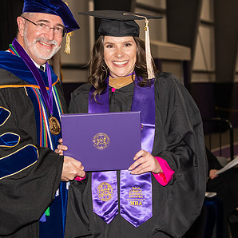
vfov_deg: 15.0
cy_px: 115
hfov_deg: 15.0
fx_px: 902
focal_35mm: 116
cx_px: 80
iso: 1000
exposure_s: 1/200
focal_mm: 70
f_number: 5.6
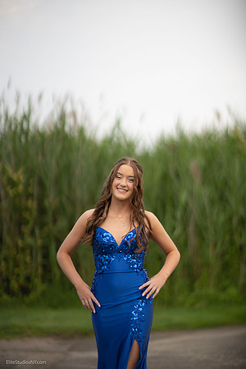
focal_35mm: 85
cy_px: 184
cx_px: 123
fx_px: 871
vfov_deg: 23.9
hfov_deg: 16.1
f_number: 1.3
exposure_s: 1/3200
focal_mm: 85
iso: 100
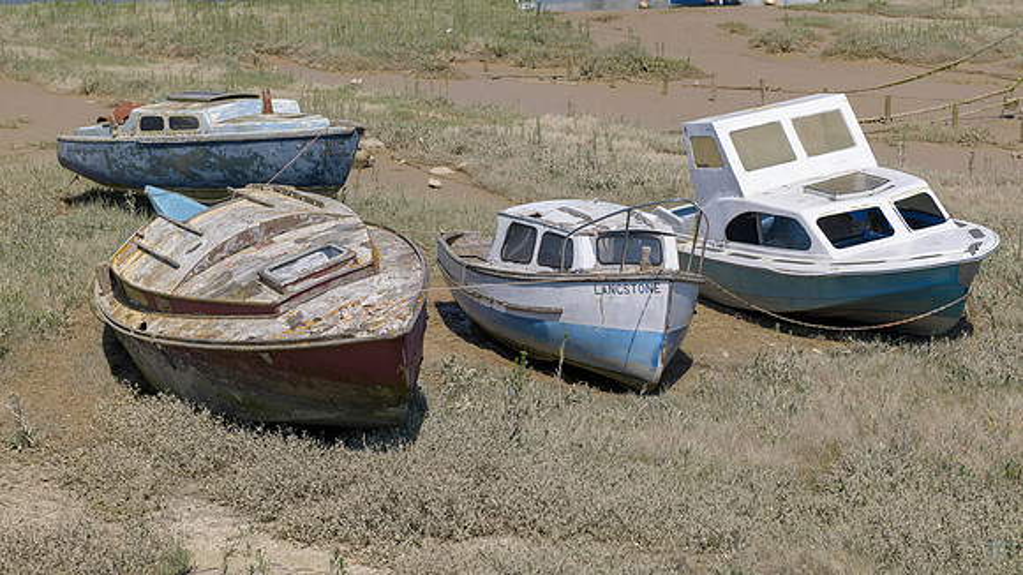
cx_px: 512
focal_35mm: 73
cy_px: 241
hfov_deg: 28.8
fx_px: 1989
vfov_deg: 16.4
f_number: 5.6
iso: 64
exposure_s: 1/640
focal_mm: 70
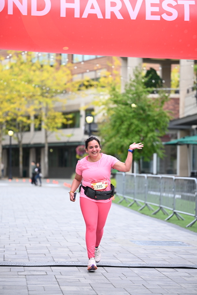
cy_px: 148
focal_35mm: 100
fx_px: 820
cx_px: 98
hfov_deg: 13.7
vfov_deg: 20.4
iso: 640
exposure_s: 1/1600
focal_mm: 100
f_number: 2.8
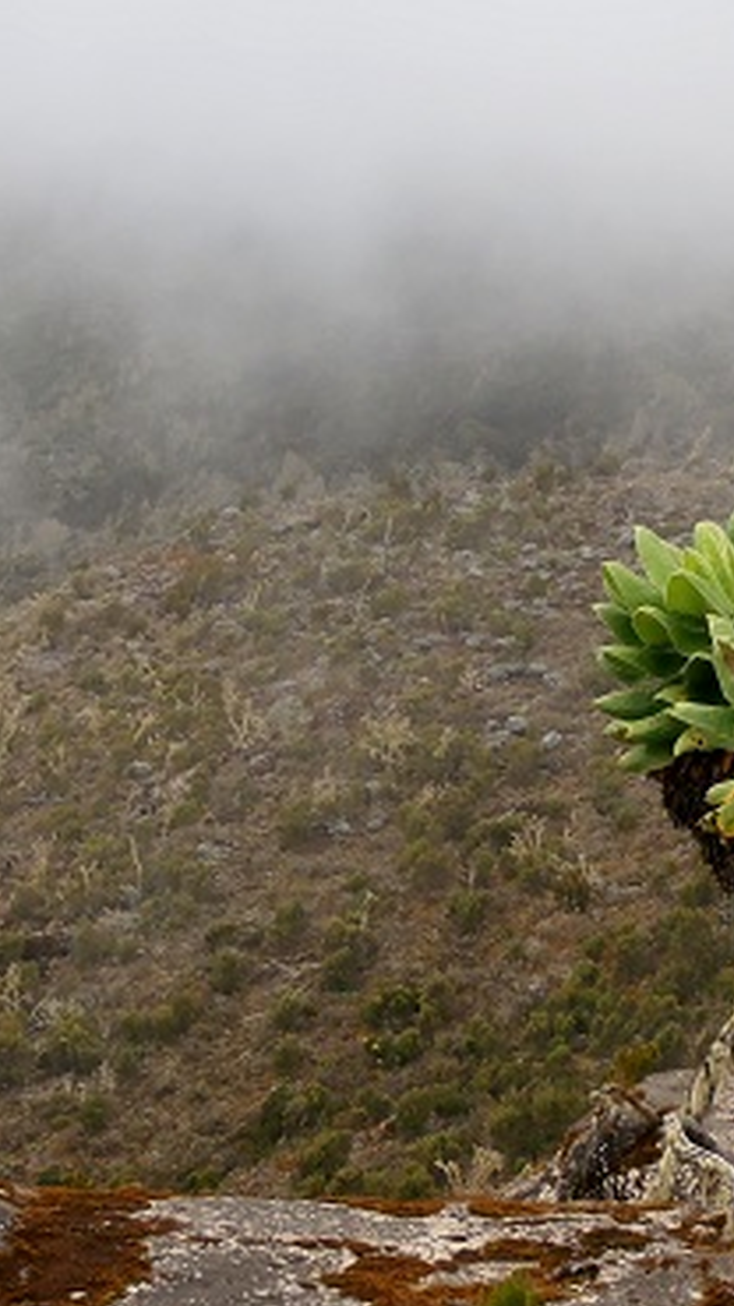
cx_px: 625
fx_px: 3773
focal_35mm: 109
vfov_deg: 19.6
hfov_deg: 11.1
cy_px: 623
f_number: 4.5
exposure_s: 1/125
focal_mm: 11.17
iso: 80
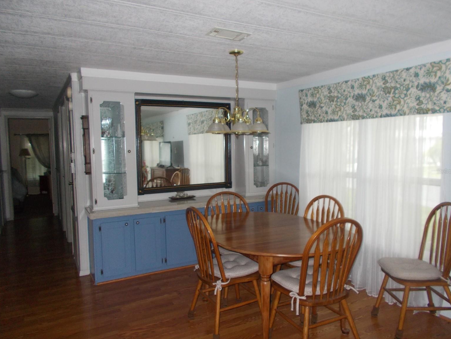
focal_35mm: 27
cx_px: 230
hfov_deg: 65.3
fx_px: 352
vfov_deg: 51.4
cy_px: 171
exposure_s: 1/25
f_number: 3.2
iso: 220
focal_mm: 4.6
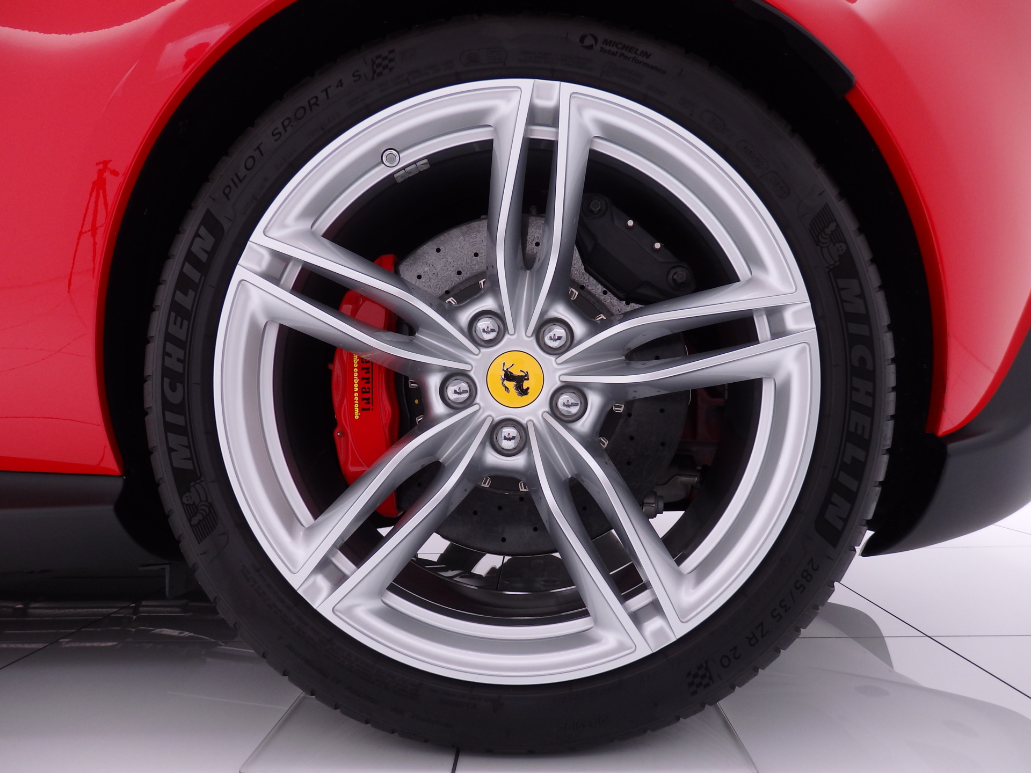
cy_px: 386
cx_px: 516
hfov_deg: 69.4
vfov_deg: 54.9
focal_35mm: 25
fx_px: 745
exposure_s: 1/50
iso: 125
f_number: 3
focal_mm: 4.5
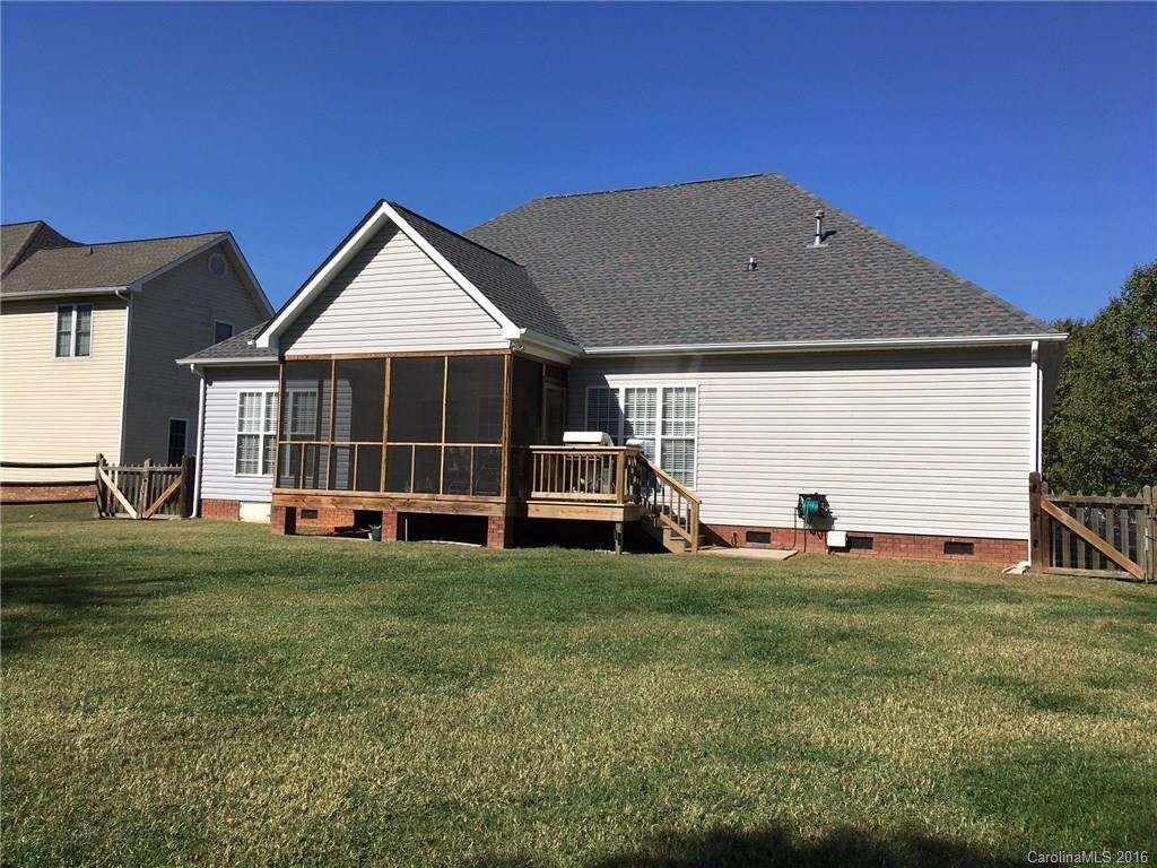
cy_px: 434
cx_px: 578
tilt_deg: +1.3
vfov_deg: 48.2
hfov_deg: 61.7
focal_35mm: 29
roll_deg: -1.9
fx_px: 969
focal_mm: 4.15
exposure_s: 1/2653
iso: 25
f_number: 2.2
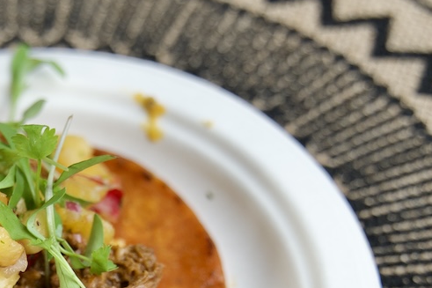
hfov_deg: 22.3
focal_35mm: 88
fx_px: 1056
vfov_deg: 15.0
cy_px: 342
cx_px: 6
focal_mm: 36
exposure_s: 1/400
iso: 400
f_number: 3.2
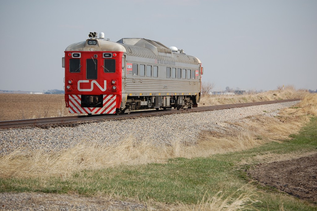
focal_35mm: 128
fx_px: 1122
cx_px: 158
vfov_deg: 10.7
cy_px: 106
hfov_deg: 16.1
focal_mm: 85
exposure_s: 1/1250
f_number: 4.8
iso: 200
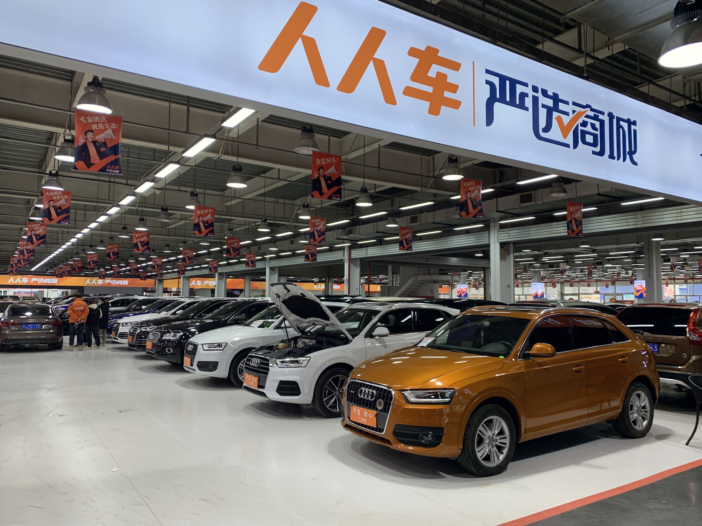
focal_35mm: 26
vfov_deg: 53.1
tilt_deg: +5.0
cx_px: 351
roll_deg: -0.2
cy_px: 263
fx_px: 527
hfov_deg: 67.3
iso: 80
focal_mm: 4.25
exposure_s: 1/121
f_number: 1.8
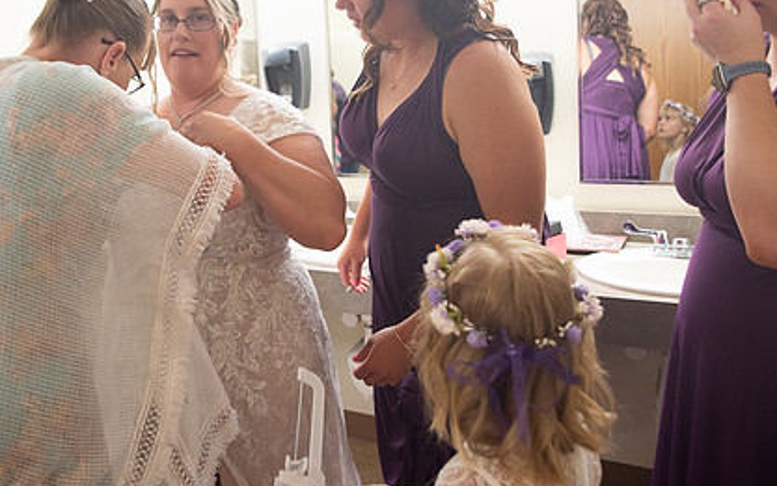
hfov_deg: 56.3
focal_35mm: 34
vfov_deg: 37.0
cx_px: 317
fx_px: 720
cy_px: 169
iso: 400
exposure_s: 1/125
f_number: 3.5
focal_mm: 24
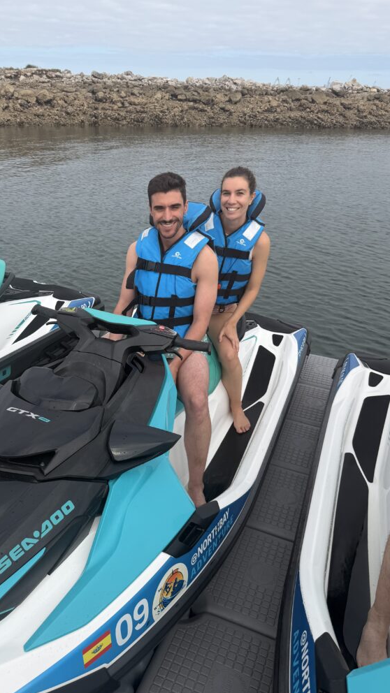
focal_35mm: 27
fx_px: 496
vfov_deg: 69.8
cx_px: 144
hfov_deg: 42.5
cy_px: 356
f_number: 1.78
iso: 80
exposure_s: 1/3953
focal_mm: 6.76
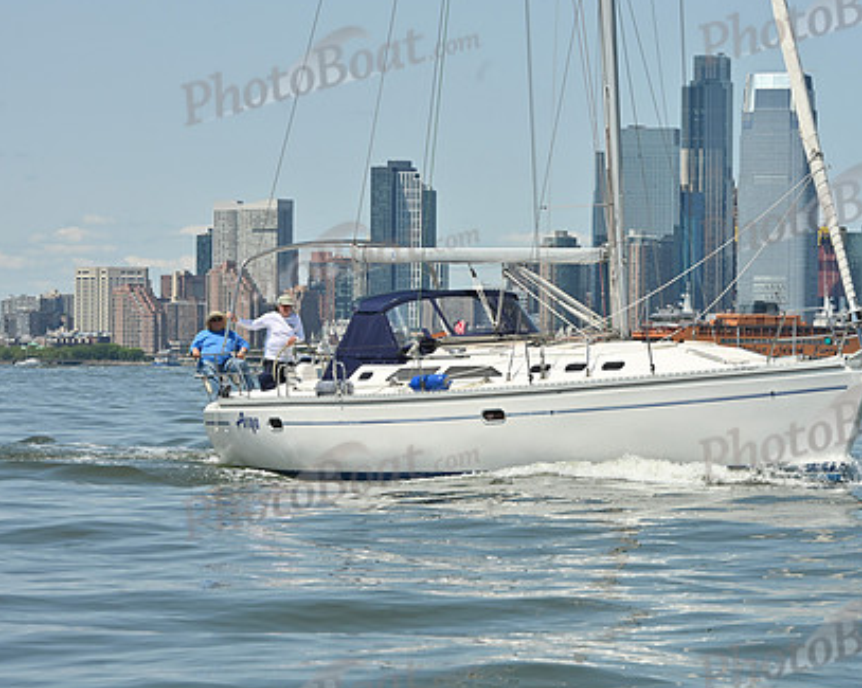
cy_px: 346
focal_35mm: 174
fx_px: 4436
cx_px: 591
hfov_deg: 11.1
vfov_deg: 8.9
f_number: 11
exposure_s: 1/1000
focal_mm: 130
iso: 320
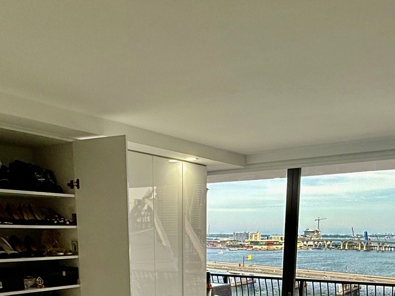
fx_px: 468
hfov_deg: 45.8
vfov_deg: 30.5
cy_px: 344
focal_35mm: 41
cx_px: 201
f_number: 2.2
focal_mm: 2.22
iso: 64
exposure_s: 1/126
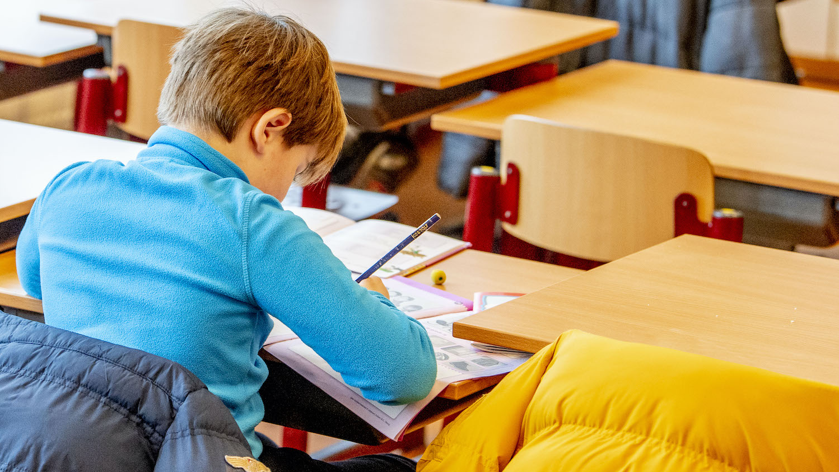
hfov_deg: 20.0
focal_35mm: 107
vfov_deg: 11.3
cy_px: 230
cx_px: 420
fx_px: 2381
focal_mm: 102
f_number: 4
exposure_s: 1/320
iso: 3200
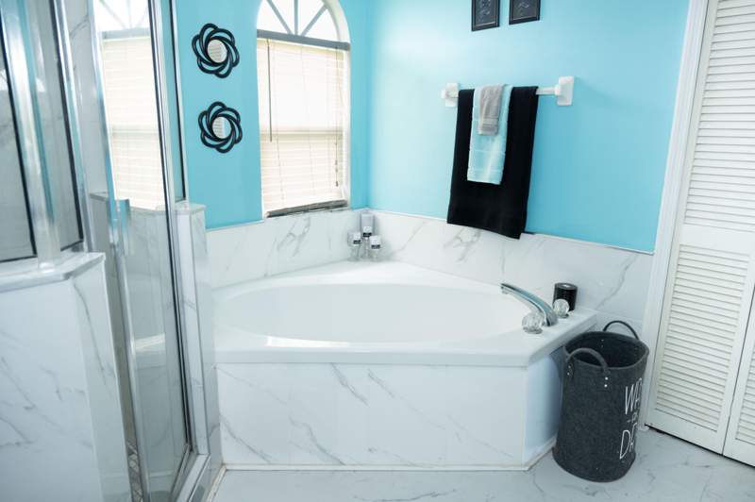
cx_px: 378
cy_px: 251
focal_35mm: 25
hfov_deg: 72.0
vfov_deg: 51.6
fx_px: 519
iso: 800
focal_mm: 24
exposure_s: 1/100
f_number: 4
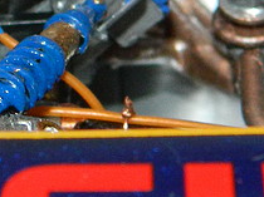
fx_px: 3253
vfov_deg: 3.5
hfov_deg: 4.6
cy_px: -20
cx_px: -49
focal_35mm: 427
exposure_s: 1/50
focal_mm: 12.6
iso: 200
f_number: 11.4
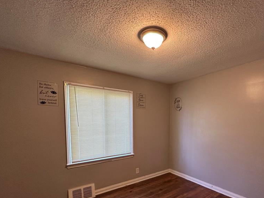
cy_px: 130
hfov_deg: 83.9
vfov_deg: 67.0
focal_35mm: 19
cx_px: 155
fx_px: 145
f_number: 2.2
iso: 200
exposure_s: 1/120
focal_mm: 2.22
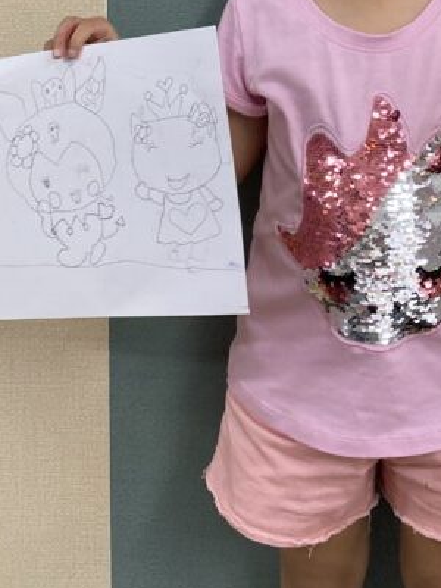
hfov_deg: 22.3
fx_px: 1104
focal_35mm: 65
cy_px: -126
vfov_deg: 26.4
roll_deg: +0.1
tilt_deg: -1.1
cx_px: 351
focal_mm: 4.25
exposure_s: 1/100
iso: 100
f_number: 1.8
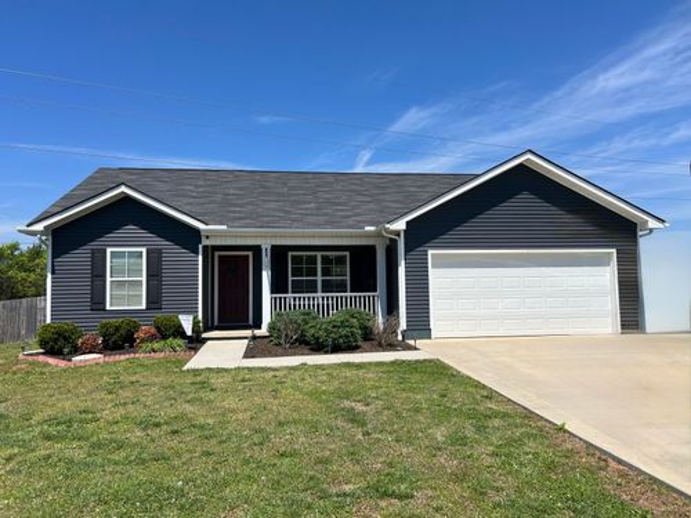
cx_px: 346
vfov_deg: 53.1
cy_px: 259
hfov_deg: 67.3
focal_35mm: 26
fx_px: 519
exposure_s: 1/5076
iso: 50
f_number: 1.5
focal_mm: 5.7
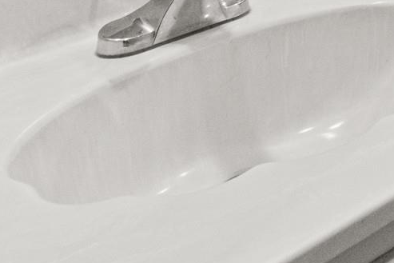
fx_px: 832
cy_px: -327
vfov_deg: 13.9
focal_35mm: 76
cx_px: 714
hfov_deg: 19.6
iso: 400
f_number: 8
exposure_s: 1/15
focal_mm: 10
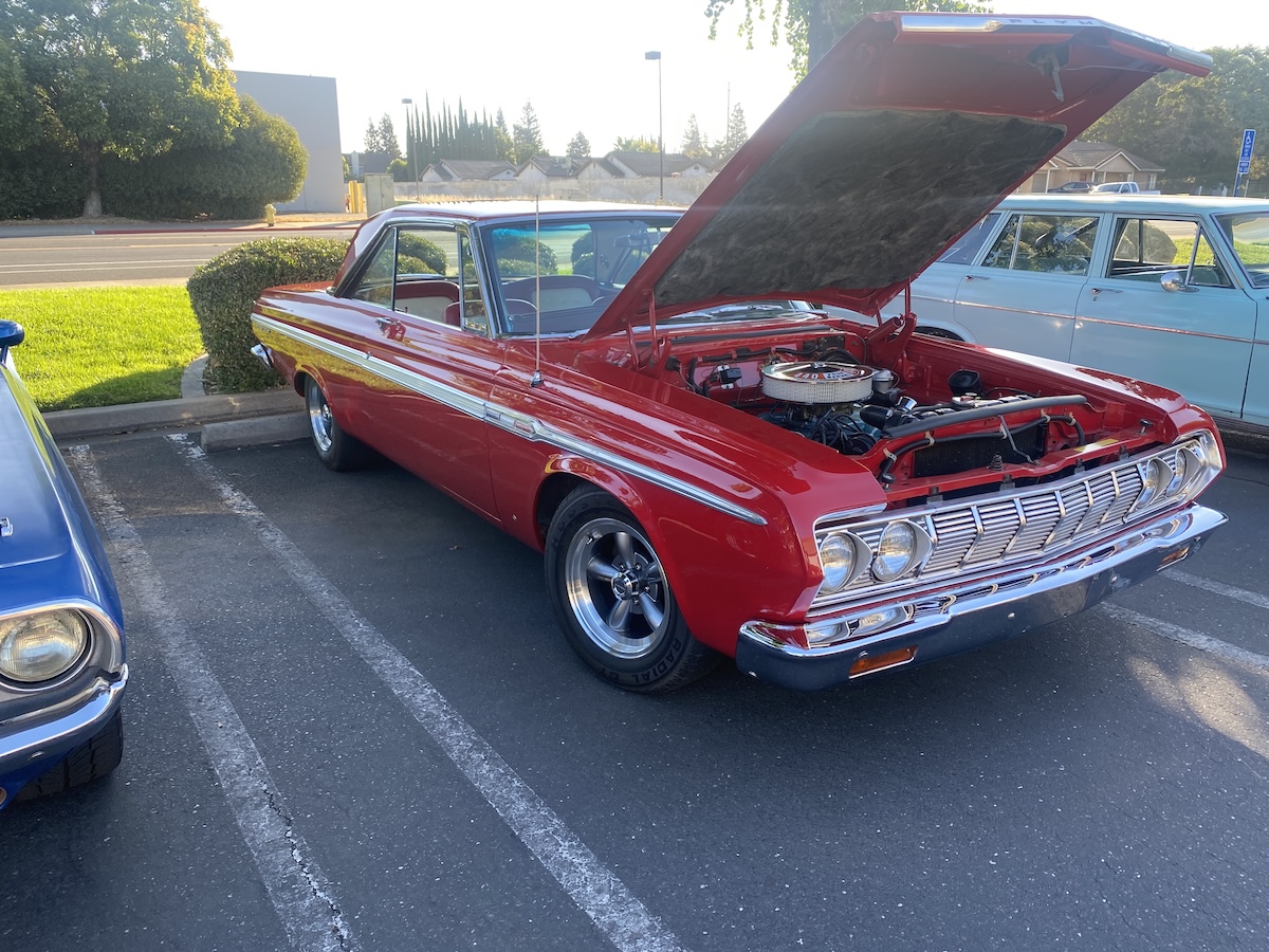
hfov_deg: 67.3
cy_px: 476
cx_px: 634
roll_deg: -0.4
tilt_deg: -16.1
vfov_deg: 53.1
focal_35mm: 26
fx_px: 953
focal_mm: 4.25
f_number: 1.8
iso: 32
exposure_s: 1/306
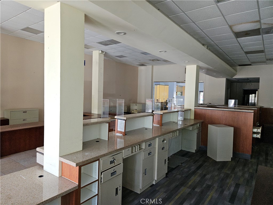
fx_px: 181
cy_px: 102
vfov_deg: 58.9
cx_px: 136
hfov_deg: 73.9
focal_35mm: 23
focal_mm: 5.4
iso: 80
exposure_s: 1/60
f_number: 1.8
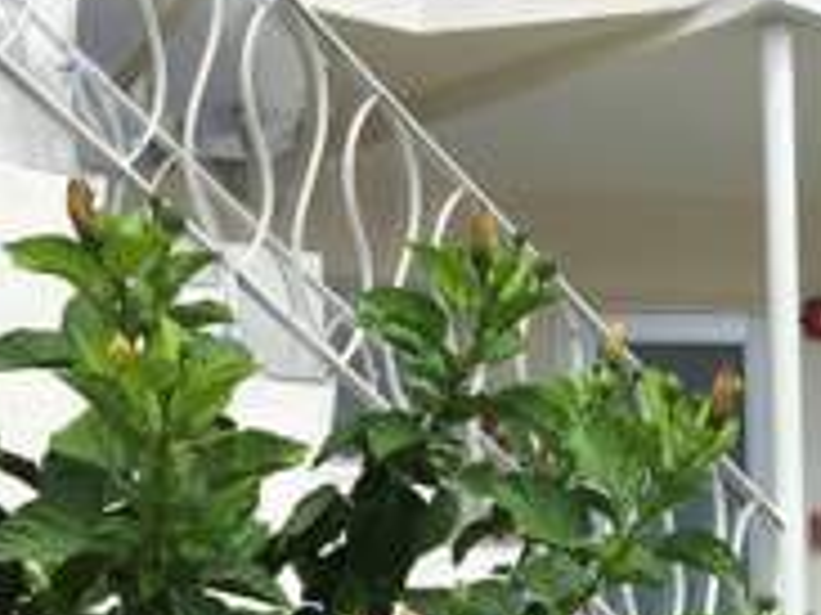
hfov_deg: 24.3
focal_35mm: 76
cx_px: 857
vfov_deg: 18.7
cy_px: 664
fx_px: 1801
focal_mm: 4.15
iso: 25
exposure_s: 1/793
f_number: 2.2
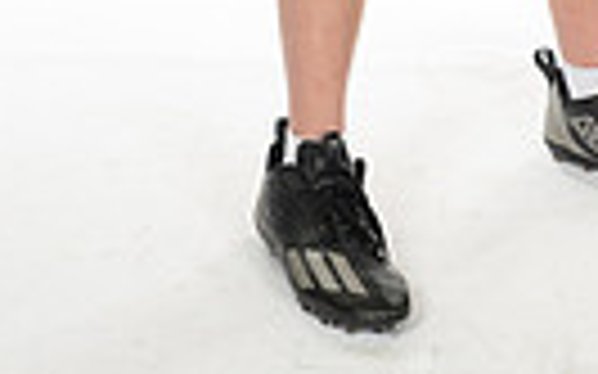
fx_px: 3079
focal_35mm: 189
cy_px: -599
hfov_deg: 11.1
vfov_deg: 6.5
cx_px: 472
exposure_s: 1/320
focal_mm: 55
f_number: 7.1
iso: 800
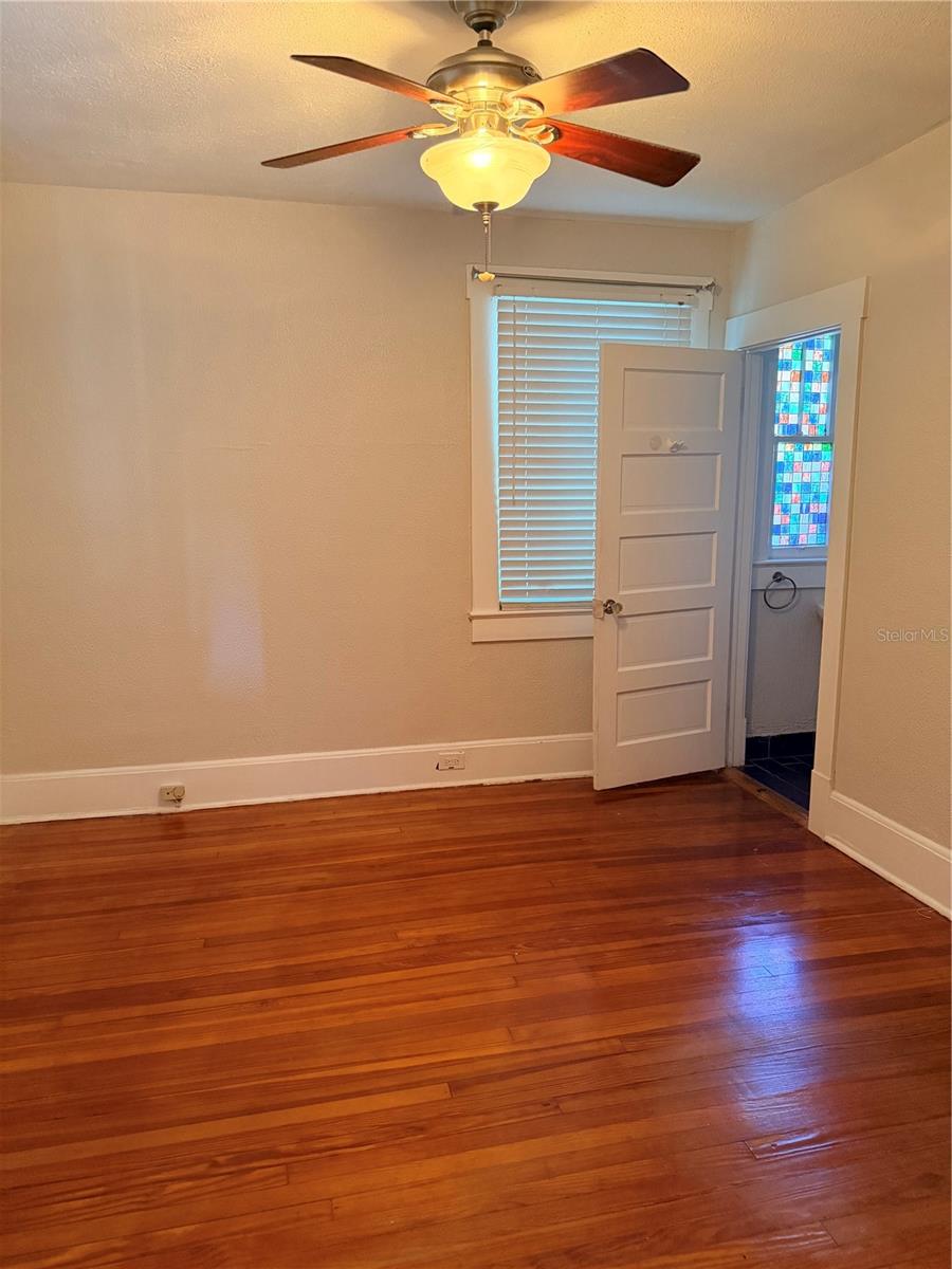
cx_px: 476
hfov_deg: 56.8
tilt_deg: -10.8
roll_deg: +0.7
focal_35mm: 24
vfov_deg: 71.6
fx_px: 880
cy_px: 634
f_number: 1.78
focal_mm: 6.76
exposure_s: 1/60
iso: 800
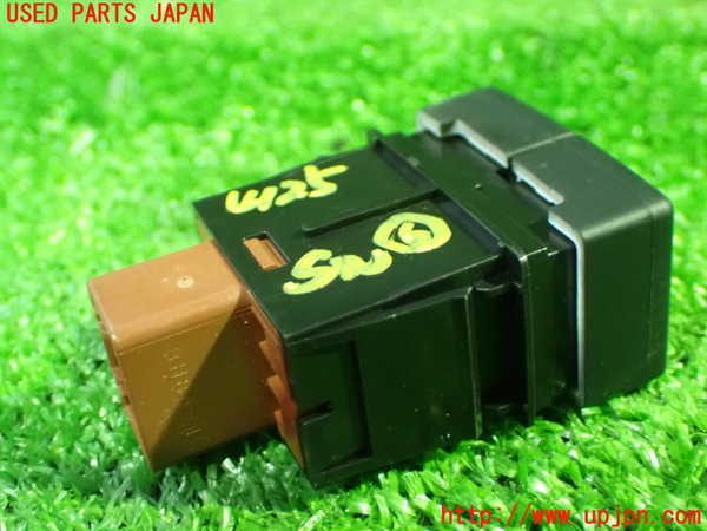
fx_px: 1021
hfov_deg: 38.2
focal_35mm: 50
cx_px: 354
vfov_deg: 29.1
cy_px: 266
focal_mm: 9.01
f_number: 3.2
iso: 1600
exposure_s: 1/15
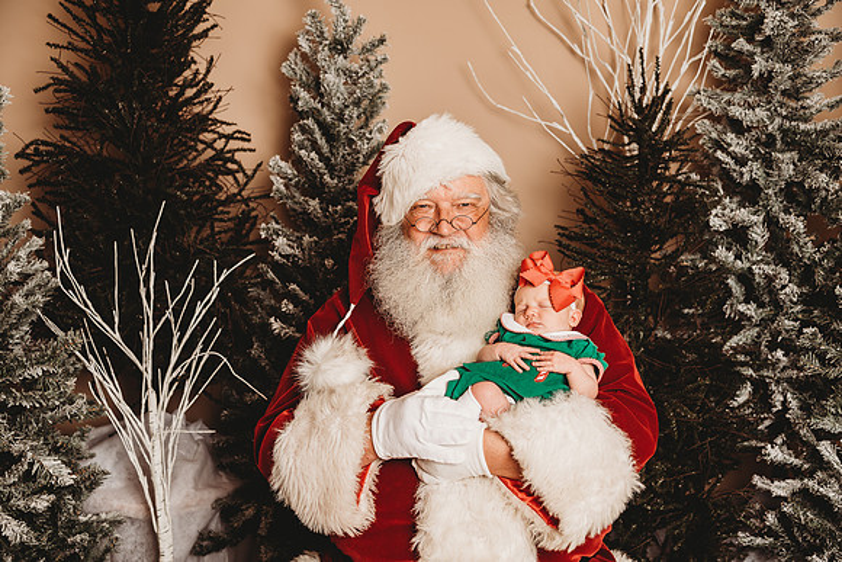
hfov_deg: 44.5
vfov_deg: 30.5
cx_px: 421
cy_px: 281
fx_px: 1029
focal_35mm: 44
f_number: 4
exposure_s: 1/160
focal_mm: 44
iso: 100
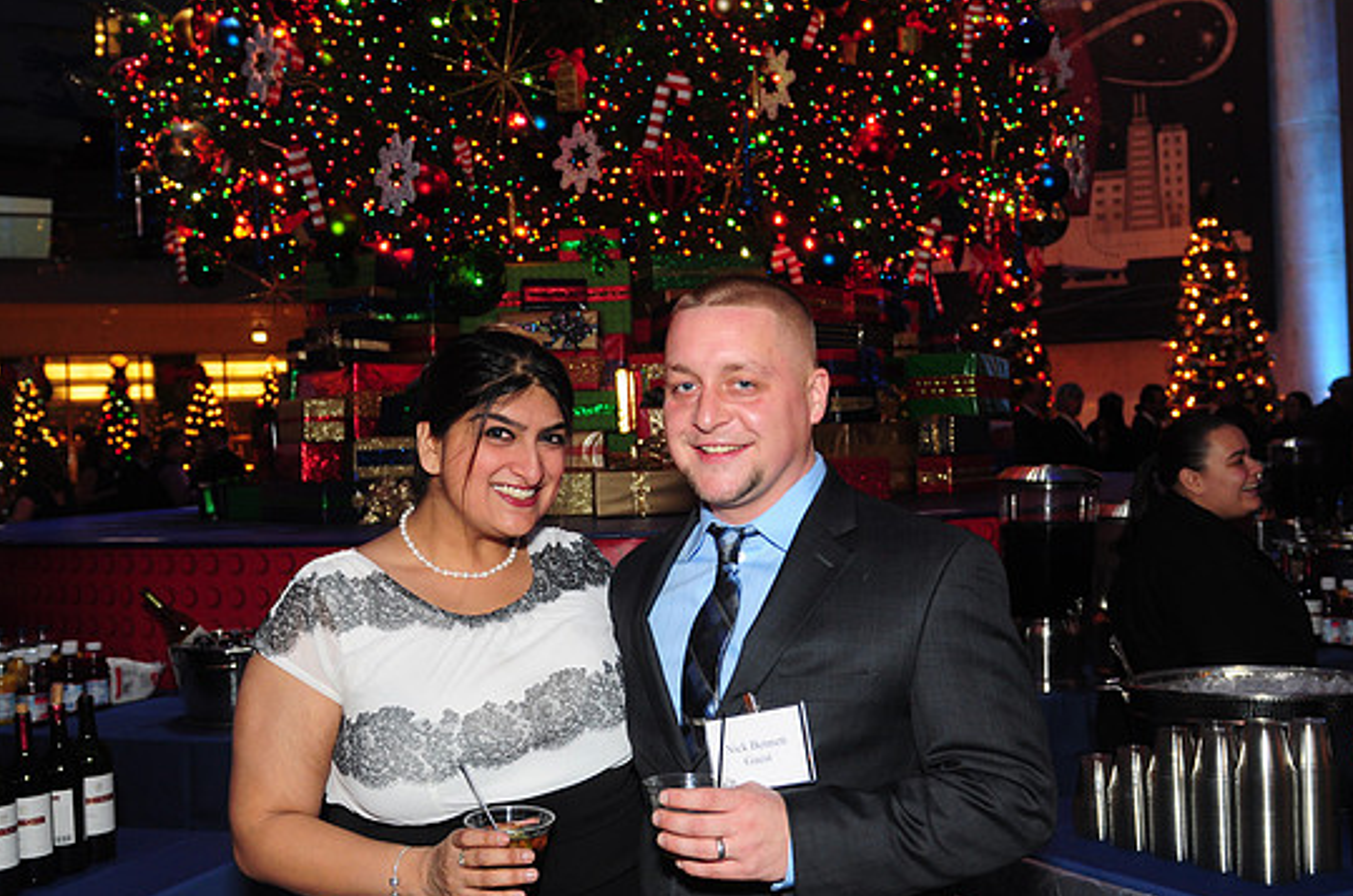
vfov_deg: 31.8
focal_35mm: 42
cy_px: 466
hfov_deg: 46.4
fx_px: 1575
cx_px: 725
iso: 640
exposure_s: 1/60
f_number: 4
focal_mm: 26
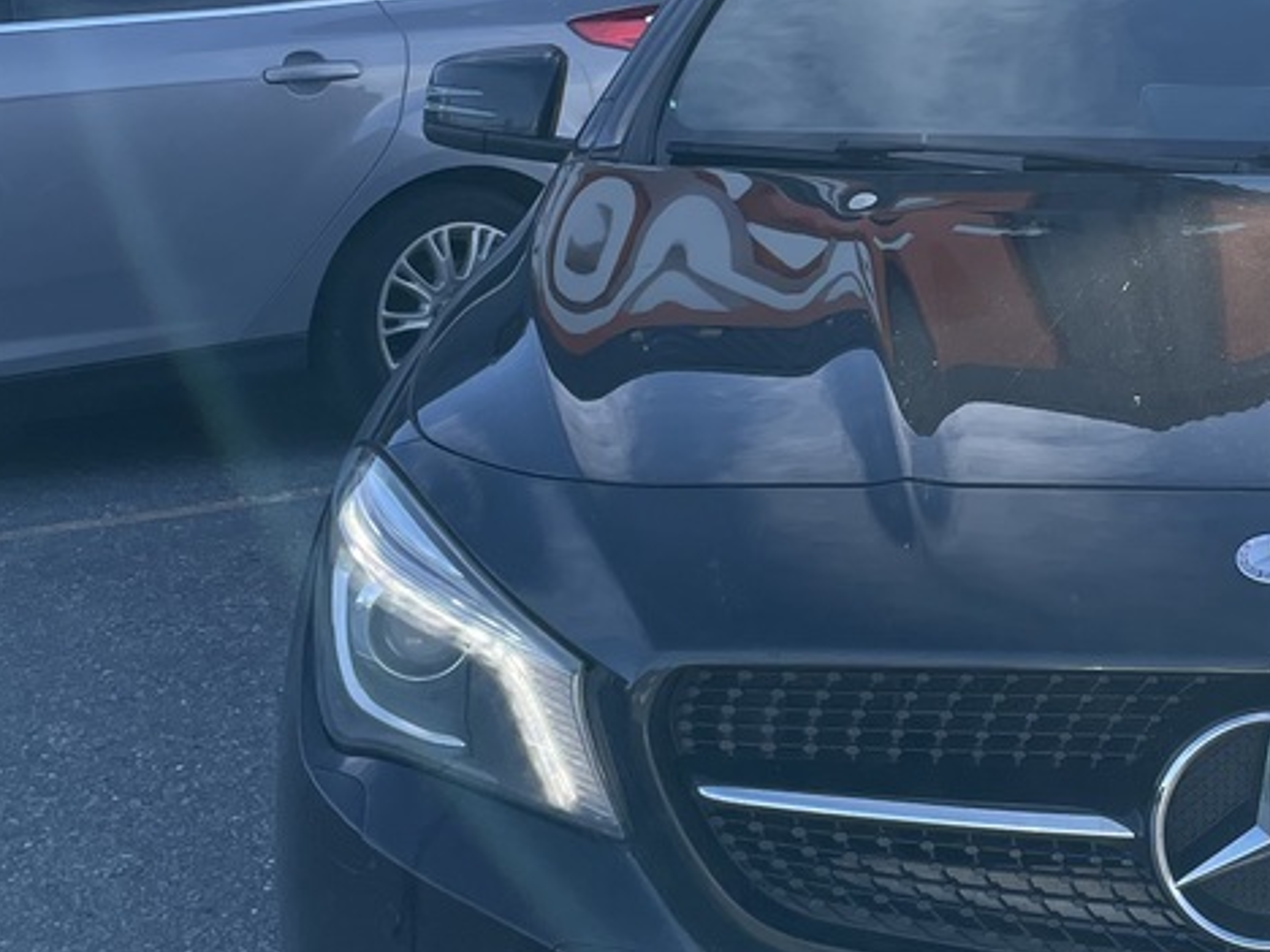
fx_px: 2935
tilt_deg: -2.5
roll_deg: -1.3
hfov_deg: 23.2
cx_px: 1330
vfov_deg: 18.3
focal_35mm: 80
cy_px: 206
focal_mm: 4.2
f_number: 1.6
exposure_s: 1/1335
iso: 32
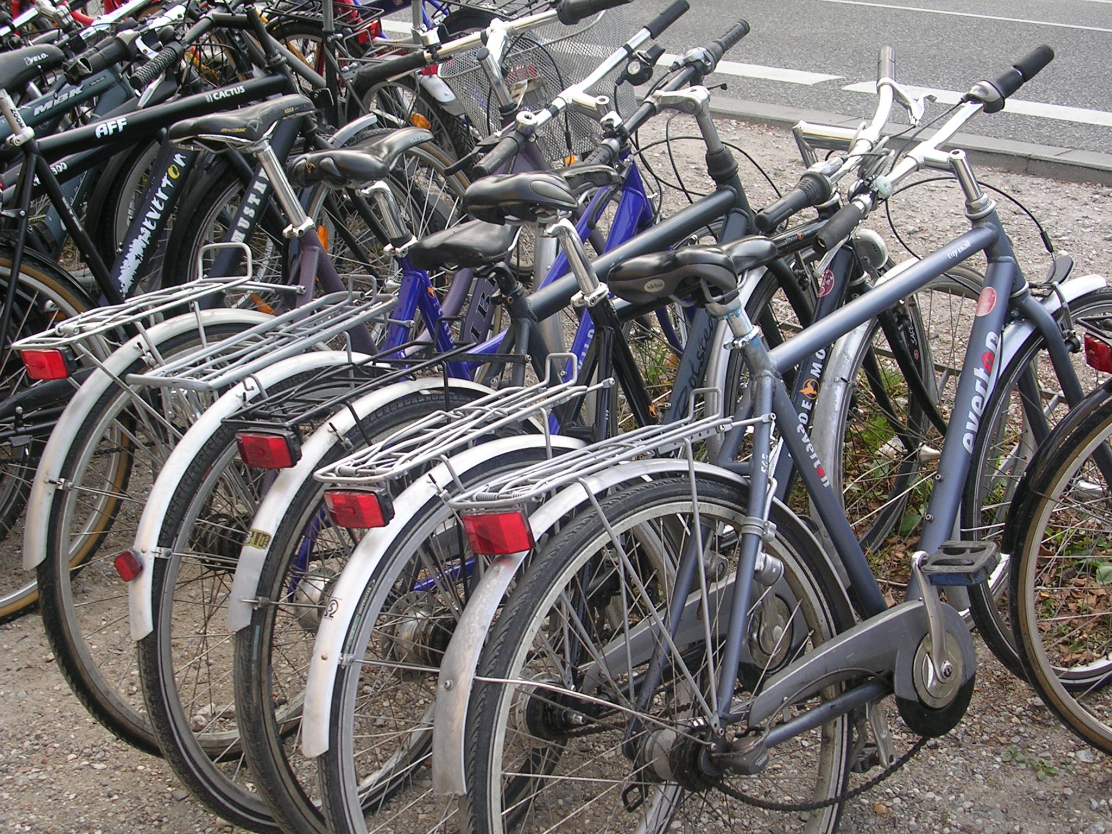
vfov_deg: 29.7
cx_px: 556
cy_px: 417
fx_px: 1574
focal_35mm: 49
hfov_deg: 38.9
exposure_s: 1/185
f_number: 3.1
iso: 50
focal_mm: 7.5
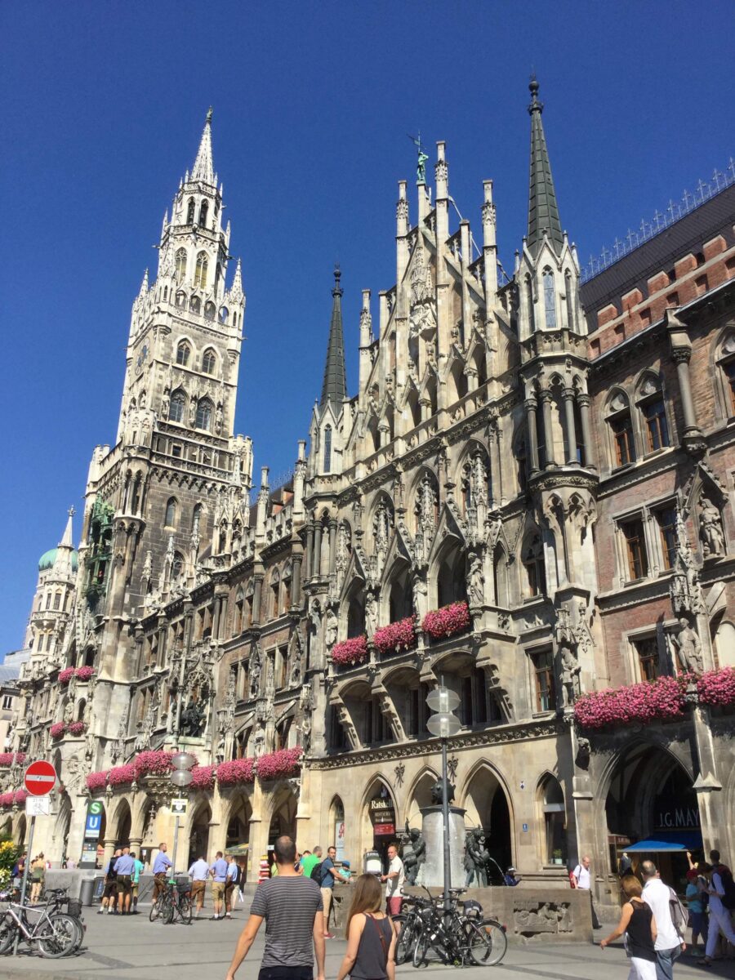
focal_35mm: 31
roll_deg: -1.5
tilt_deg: +23.9
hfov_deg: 45.4
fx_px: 878
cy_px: 490
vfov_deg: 58.4
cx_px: 368
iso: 25
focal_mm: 3.3
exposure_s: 1/1508
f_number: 2.4
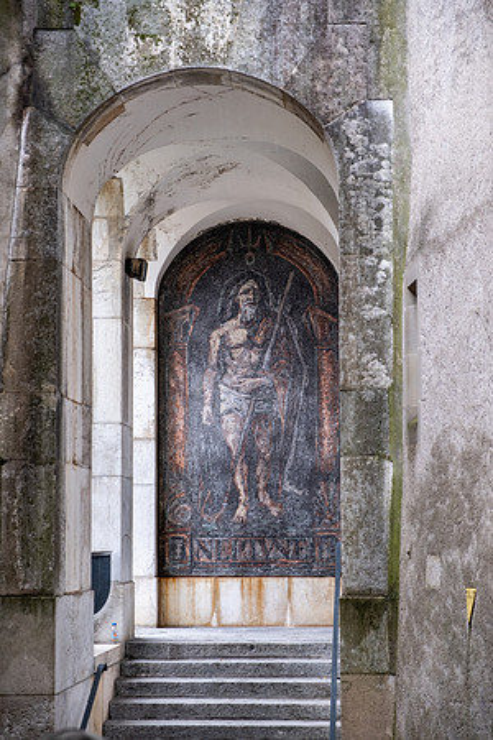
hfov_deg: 16.5
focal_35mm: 83
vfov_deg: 24.5
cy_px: 370
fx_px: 1705
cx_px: 246
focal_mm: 55
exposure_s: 1/125
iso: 400
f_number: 2.8
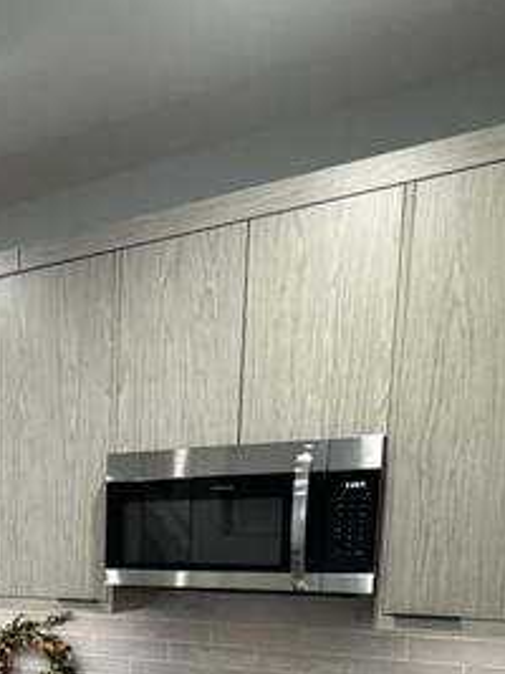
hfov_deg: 38.0
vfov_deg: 46.3
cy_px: 635
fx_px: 681
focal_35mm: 35
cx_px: 53
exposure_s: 1/120
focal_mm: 2.22
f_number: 2.2
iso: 250
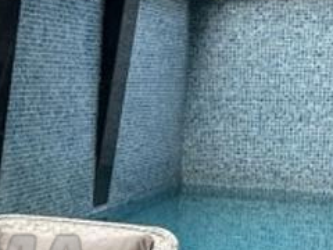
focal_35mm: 84
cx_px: -182
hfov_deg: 19.8
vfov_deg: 17.2
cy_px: 240
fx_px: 808
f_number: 2.2
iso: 40
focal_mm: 2.22
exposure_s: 1/132
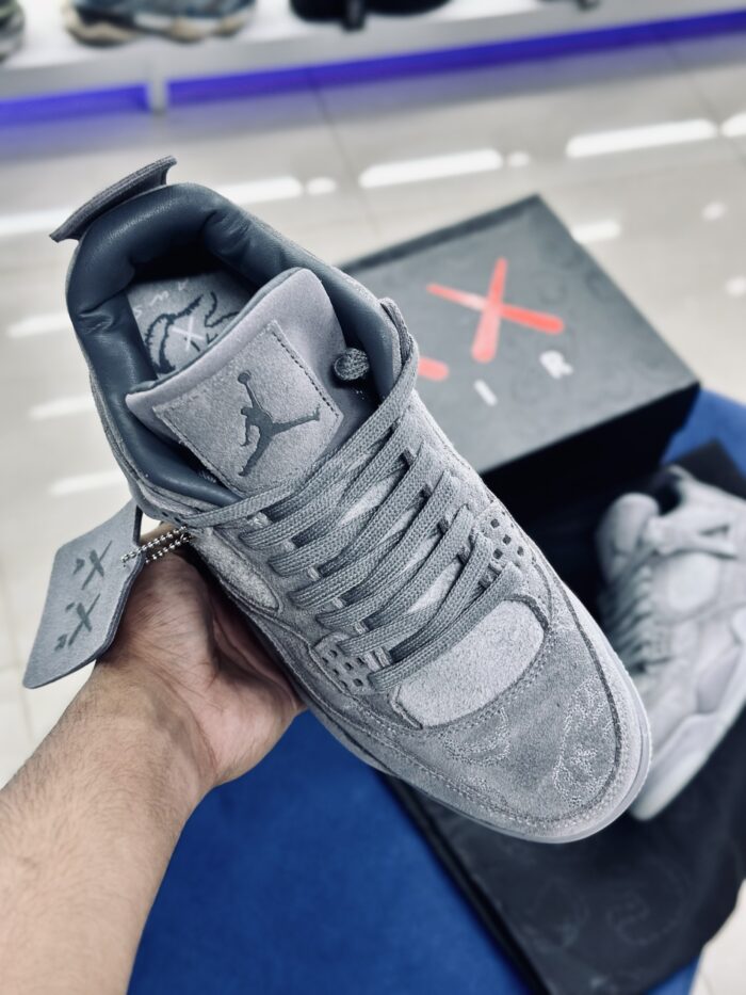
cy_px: 498
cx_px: 373
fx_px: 1379
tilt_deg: -54.0
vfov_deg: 39.7
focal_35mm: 48
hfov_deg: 30.3
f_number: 1.78
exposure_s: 1/100
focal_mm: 6.86
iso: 125
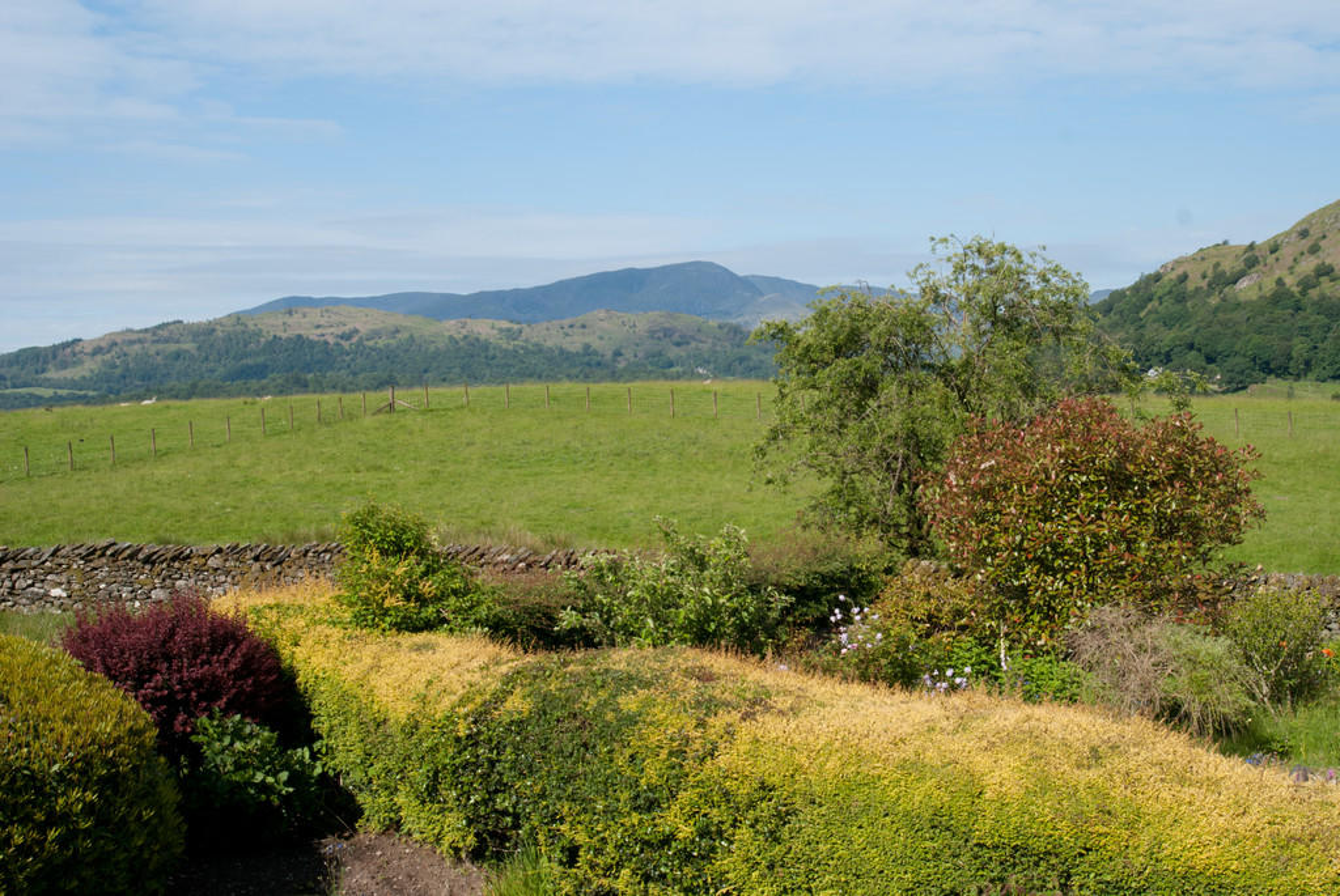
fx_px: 1677
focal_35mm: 45
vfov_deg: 29.9
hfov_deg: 43.6
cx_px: 670
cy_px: 448
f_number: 11
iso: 100
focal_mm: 30
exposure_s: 1/125
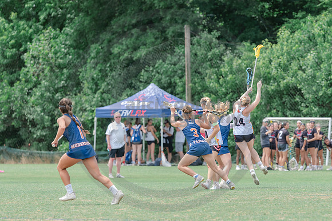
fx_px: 2990
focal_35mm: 324
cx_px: 247
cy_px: 145
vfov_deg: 4.2
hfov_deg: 6.4
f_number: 4
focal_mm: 200
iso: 250
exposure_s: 1/1000
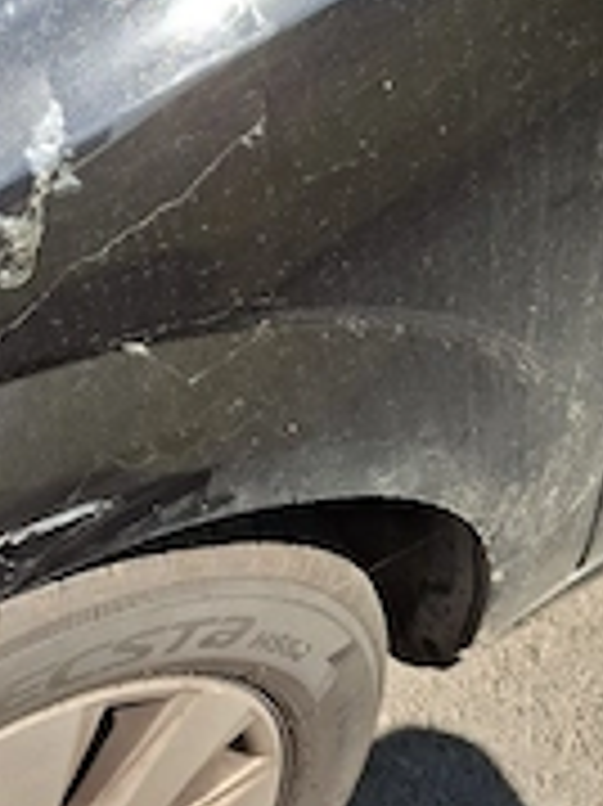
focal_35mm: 56
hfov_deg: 24.4
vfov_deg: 33.8
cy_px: 225
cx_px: -50
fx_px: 1302
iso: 32
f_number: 1.8
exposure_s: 1/1000
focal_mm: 4.69
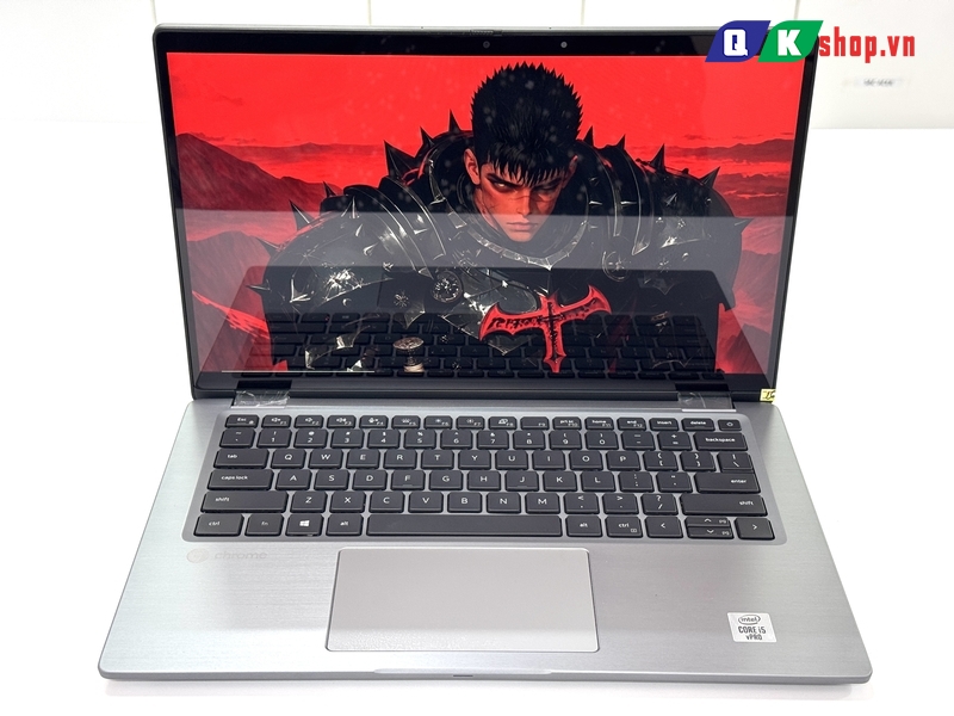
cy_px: 358
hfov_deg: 39.7
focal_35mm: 48
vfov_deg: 30.3
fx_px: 1323
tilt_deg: -31.0
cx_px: 477
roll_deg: +0.7
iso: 100
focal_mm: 6.76
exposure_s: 1/100
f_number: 1.78
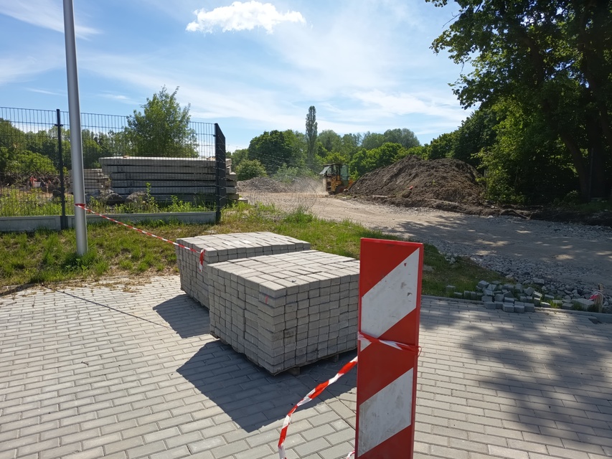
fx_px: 725
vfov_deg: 35.1
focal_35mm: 41
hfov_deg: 45.8
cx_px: 306
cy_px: 230
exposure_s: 1/639
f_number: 1.7
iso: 51
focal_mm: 5.27
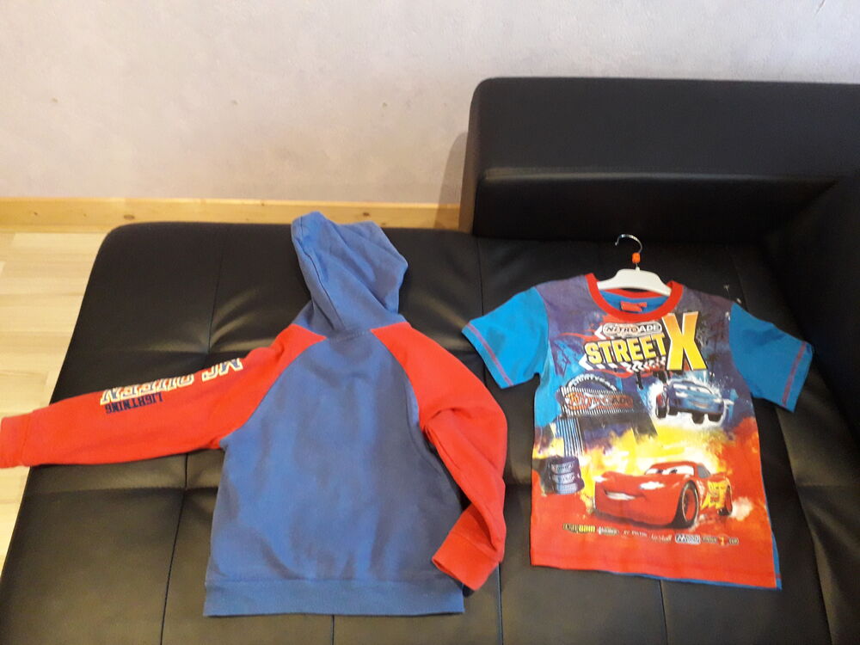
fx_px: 671
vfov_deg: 51.4
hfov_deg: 65.3
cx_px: 430
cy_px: 322
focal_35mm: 27
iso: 320
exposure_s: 1/25
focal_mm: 3.6
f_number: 1.9
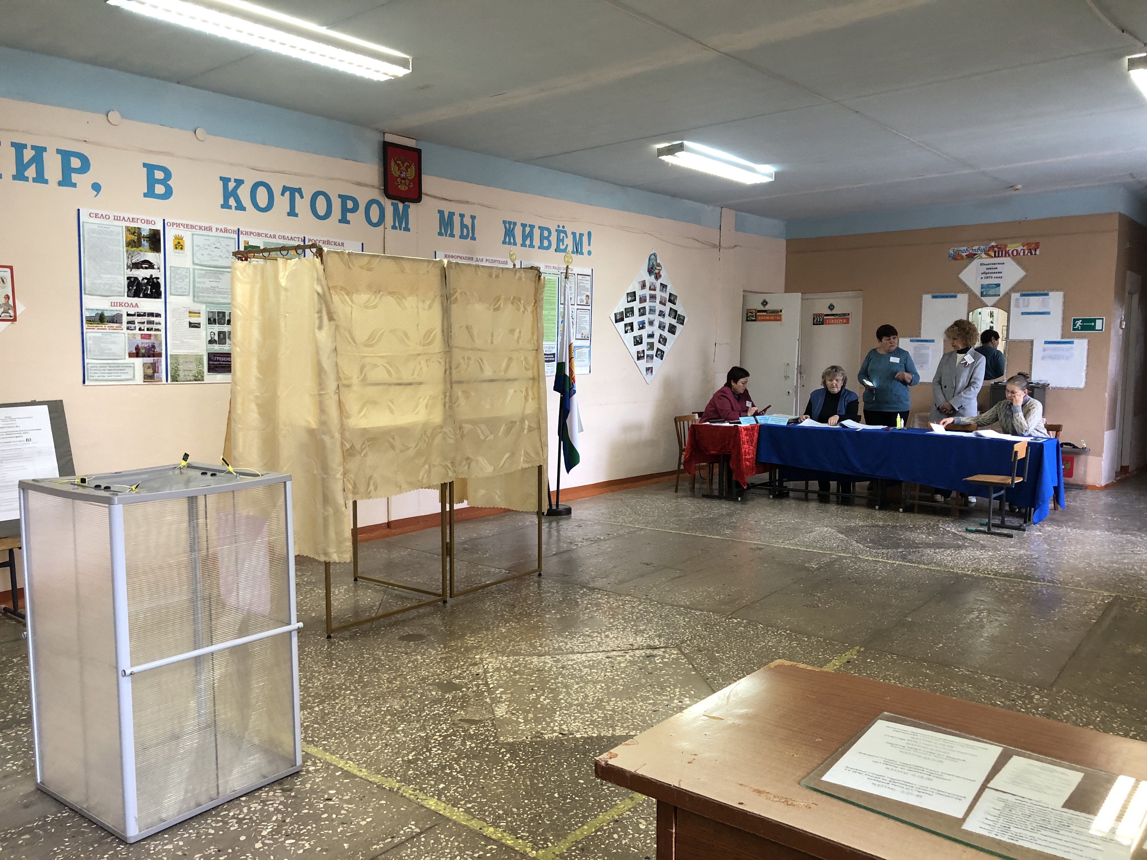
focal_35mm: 28
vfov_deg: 49.7
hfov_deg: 63.4
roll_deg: +0.5
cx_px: 574
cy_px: 430
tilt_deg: -4.9
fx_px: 928
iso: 50
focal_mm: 4
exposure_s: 1/17
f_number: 1.8
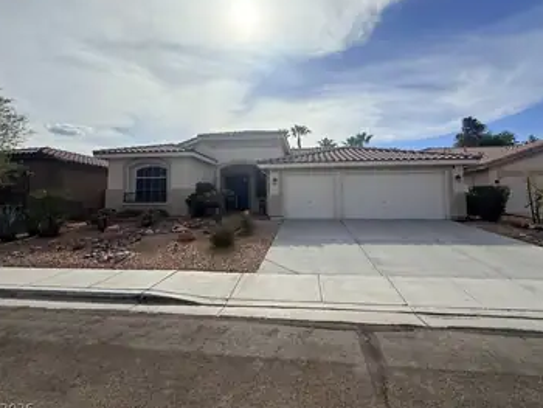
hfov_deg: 94.4
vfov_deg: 78.0
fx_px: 251
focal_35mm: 16
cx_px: 278
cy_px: 186
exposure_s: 1/4425
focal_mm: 2.22
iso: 50
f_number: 2.2
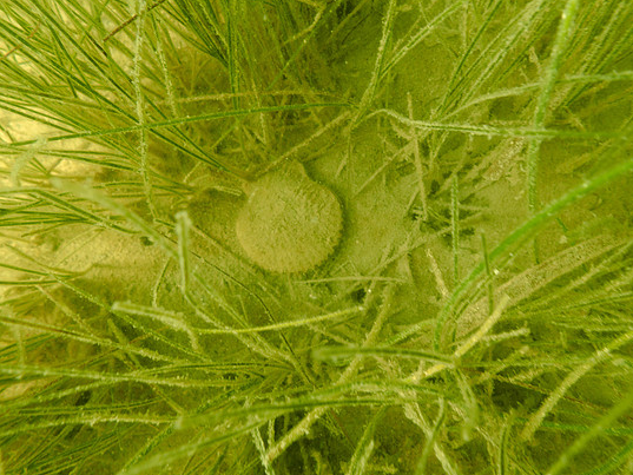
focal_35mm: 27
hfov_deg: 65.3
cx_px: 331
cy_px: 240
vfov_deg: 51.4
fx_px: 494
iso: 100
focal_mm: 4.5
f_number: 2.8
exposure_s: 1/100
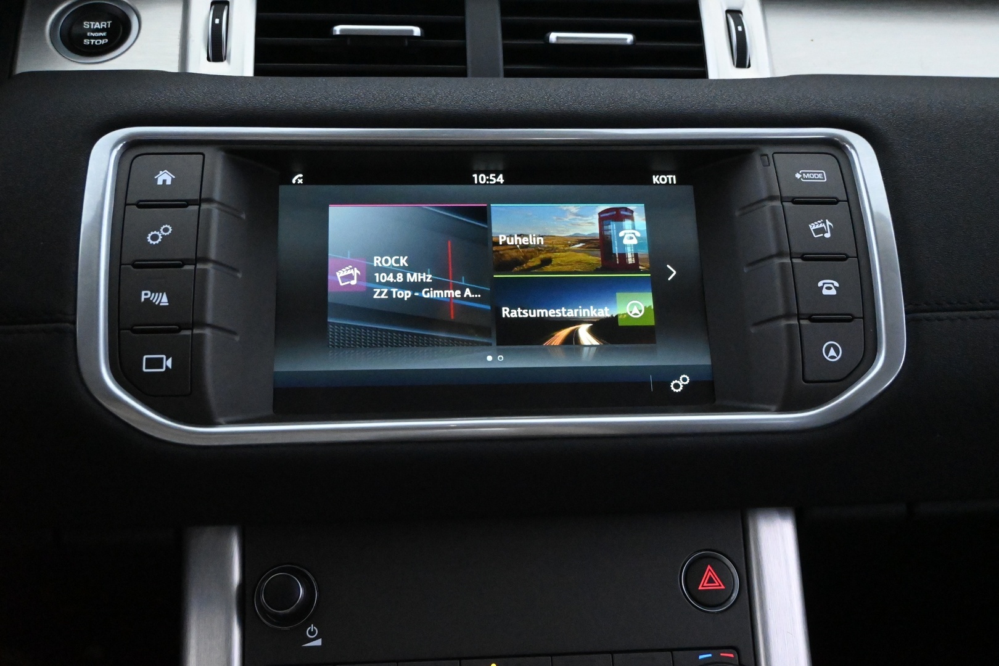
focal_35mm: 34
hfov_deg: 55.1
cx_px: 500
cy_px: 333
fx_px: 957
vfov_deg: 38.4
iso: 10000
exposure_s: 1/160
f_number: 4.2
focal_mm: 23
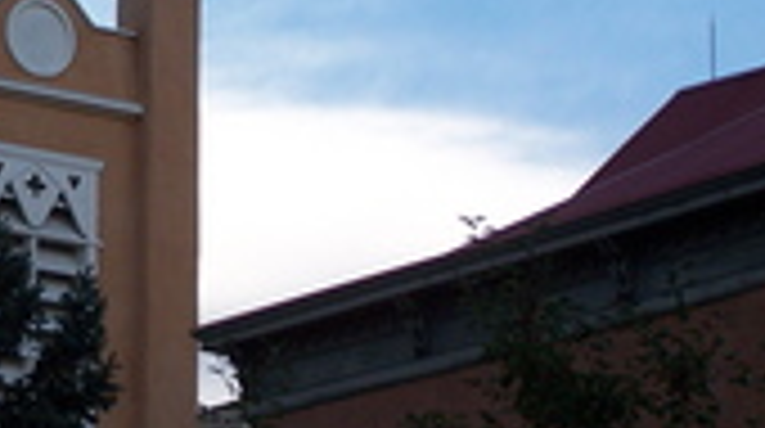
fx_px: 4213
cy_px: 63
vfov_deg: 5.8
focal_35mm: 208
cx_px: -176
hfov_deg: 10.2
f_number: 3.2
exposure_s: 1/500
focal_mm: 12.4
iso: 80
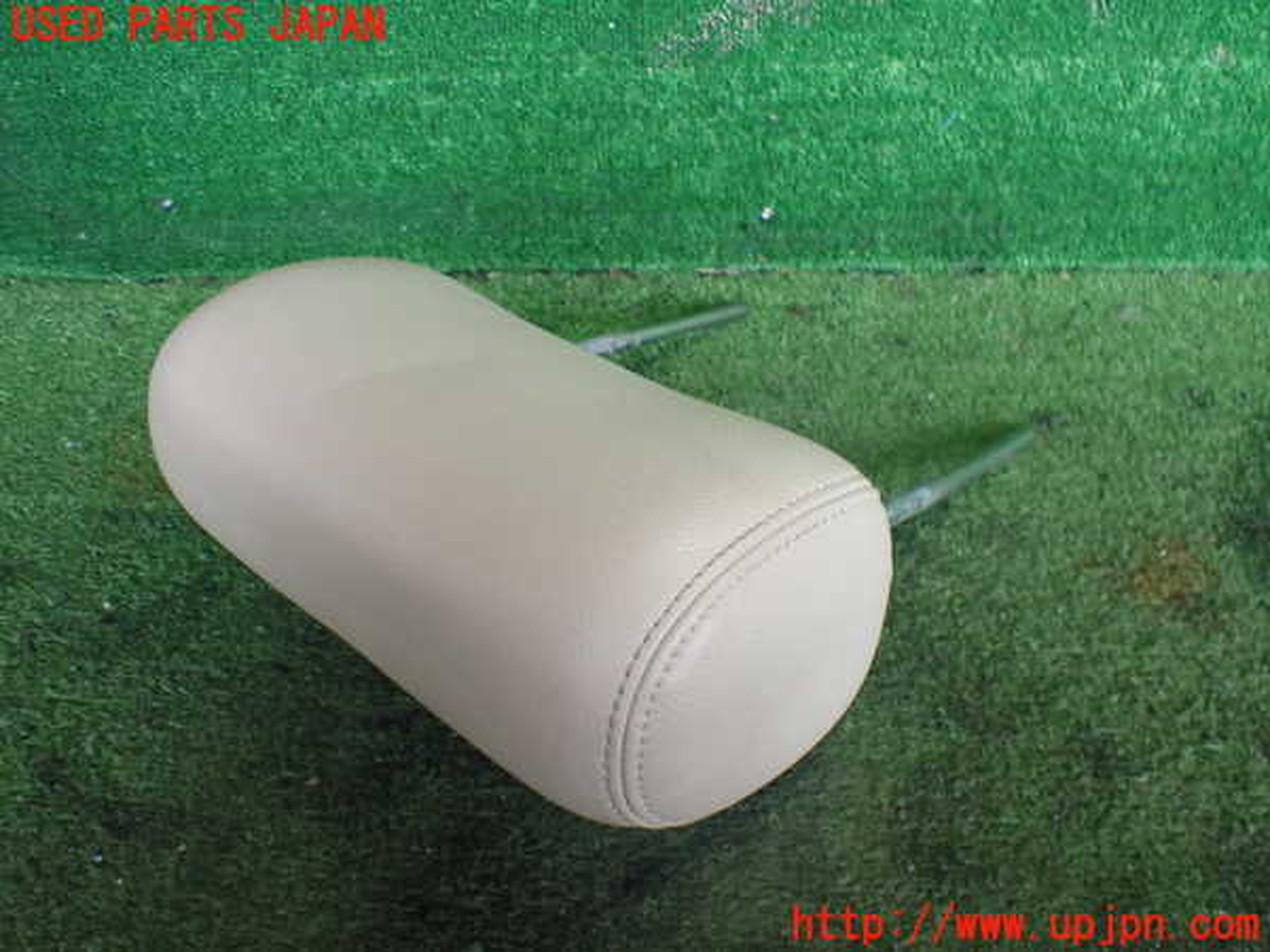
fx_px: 1101
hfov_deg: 60.0
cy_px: 476
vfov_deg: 46.8
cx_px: 635
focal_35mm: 30
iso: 500
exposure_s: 1/125
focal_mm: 5.4
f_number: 2.3
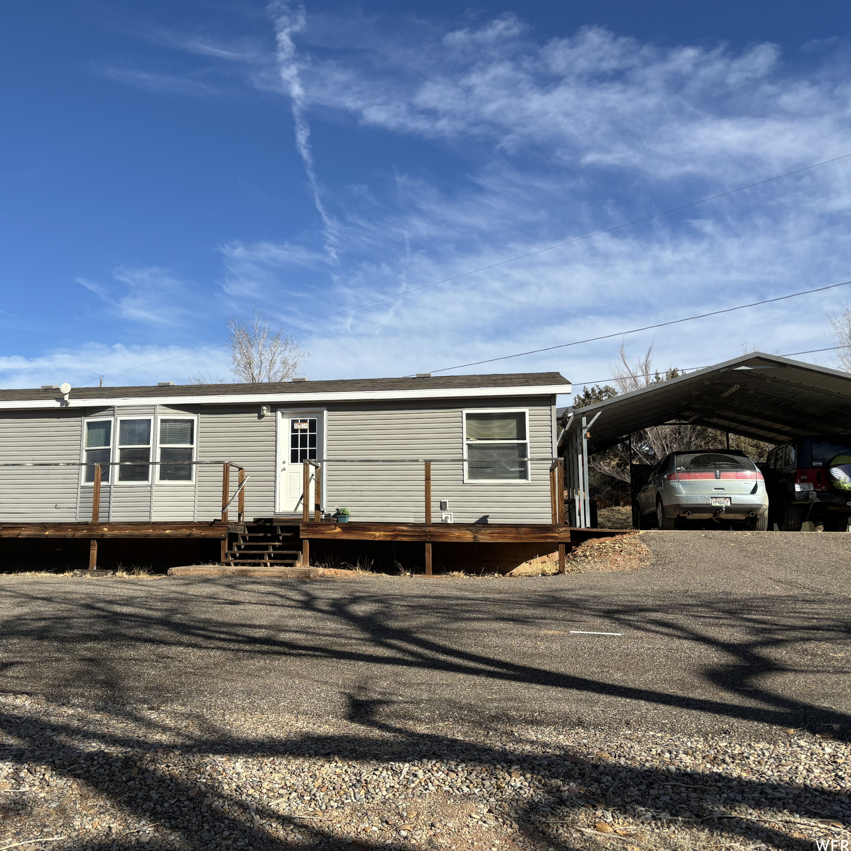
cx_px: 307
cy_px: 423
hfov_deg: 51.8
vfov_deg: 52.5
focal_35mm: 31
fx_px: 862
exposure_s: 1/4255
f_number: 1.6
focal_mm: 5.96
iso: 50
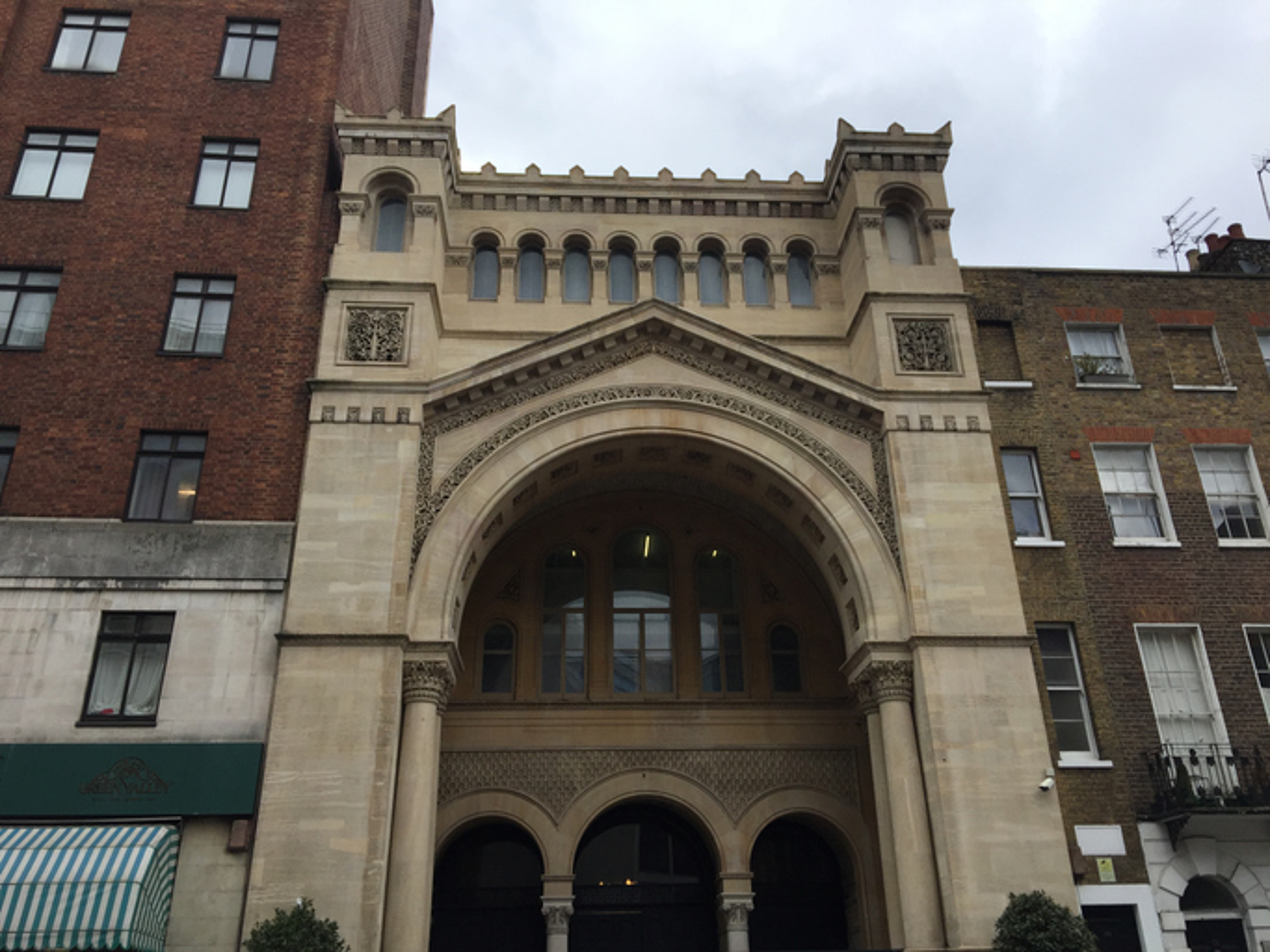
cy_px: 476
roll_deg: +0.1
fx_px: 1064
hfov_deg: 61.7
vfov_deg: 48.2
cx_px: 635
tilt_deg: +26.4
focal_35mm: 29
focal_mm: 4.15
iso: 32
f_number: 2.2
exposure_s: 1/1014
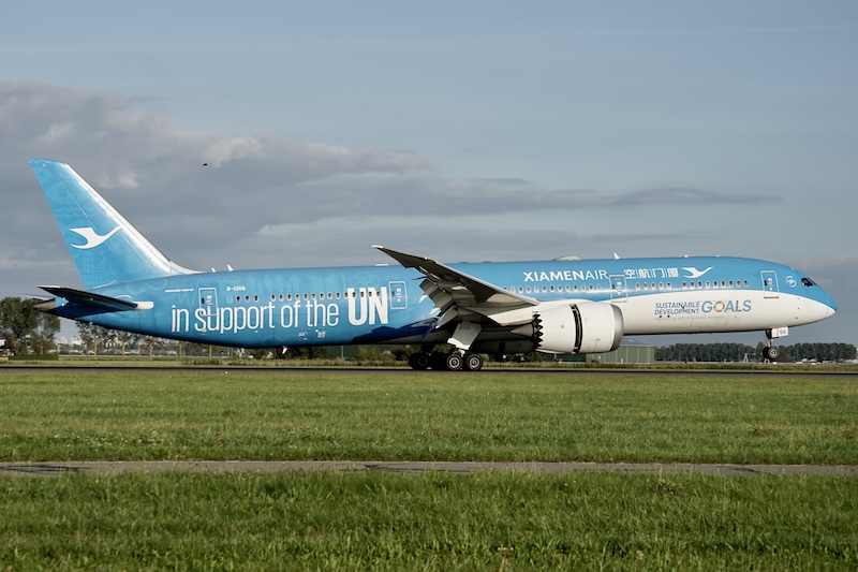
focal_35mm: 78
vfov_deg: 17.5
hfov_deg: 26.0
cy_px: 286
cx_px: 429
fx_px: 1858
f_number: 5.6
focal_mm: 78
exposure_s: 1/1000
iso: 125
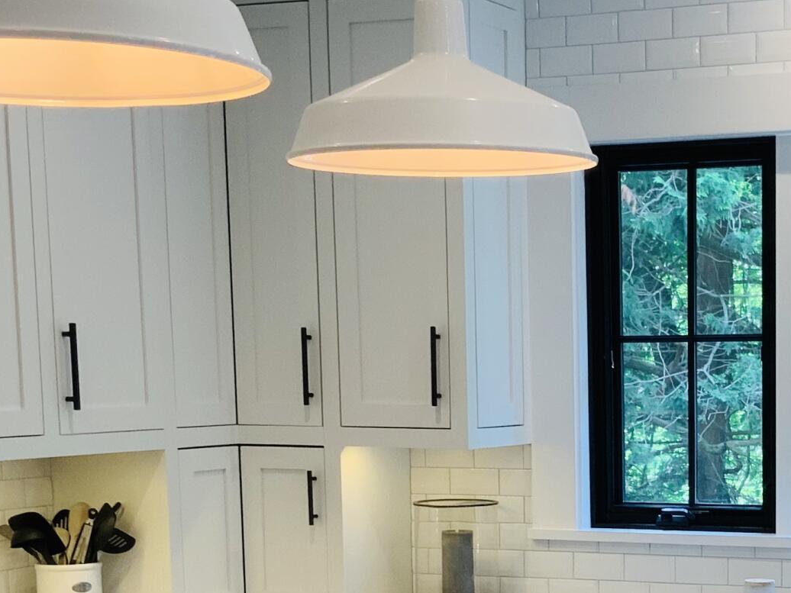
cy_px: 626
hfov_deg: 22.8
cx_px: 699
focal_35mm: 84
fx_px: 1919
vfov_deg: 17.1
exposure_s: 1/60
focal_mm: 3
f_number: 1.8
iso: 40
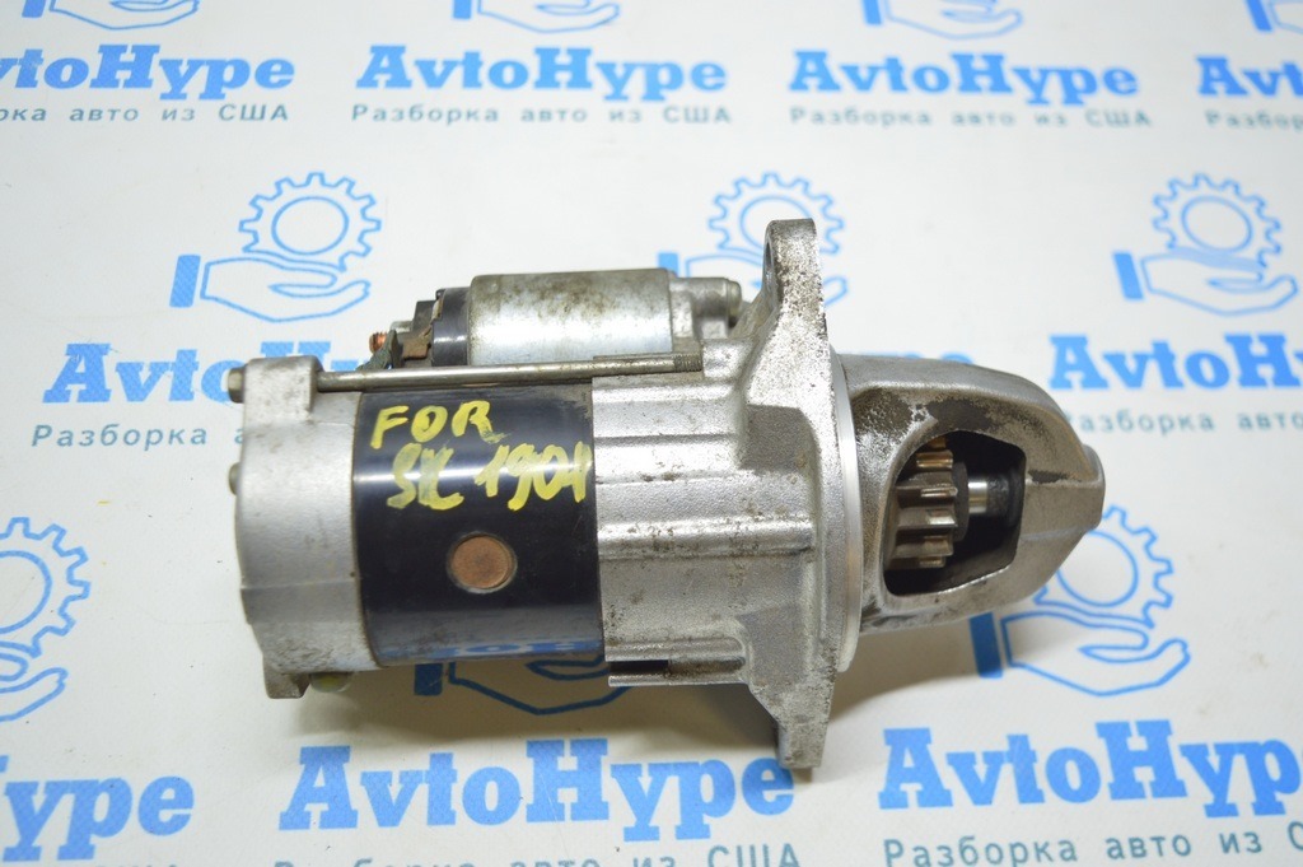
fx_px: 1302
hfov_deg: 53.2
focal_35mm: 36
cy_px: 434
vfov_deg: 36.8
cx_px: 652
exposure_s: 1/40
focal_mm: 24
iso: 400
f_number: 4
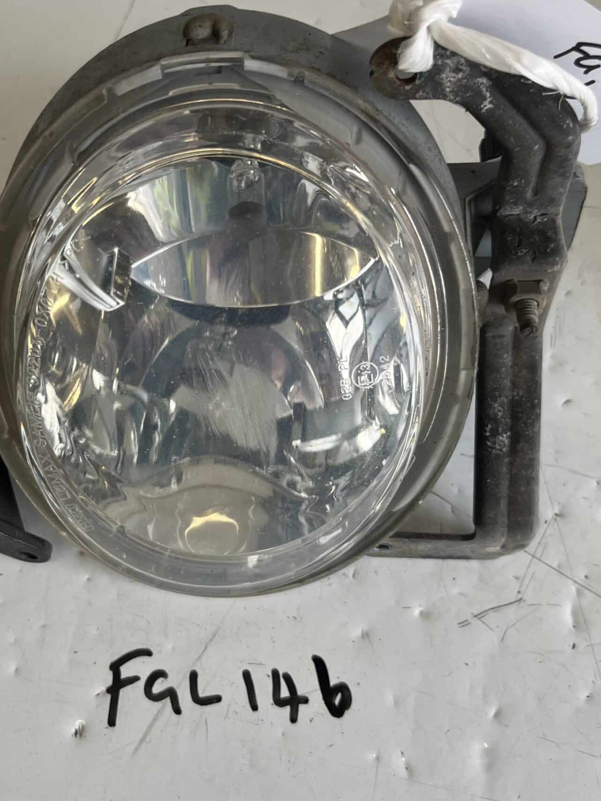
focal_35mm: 39
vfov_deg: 47.9
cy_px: 381
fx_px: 903
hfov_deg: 36.8
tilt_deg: -66.4
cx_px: 274
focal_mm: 5.1
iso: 32
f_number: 1.6
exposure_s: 1/109
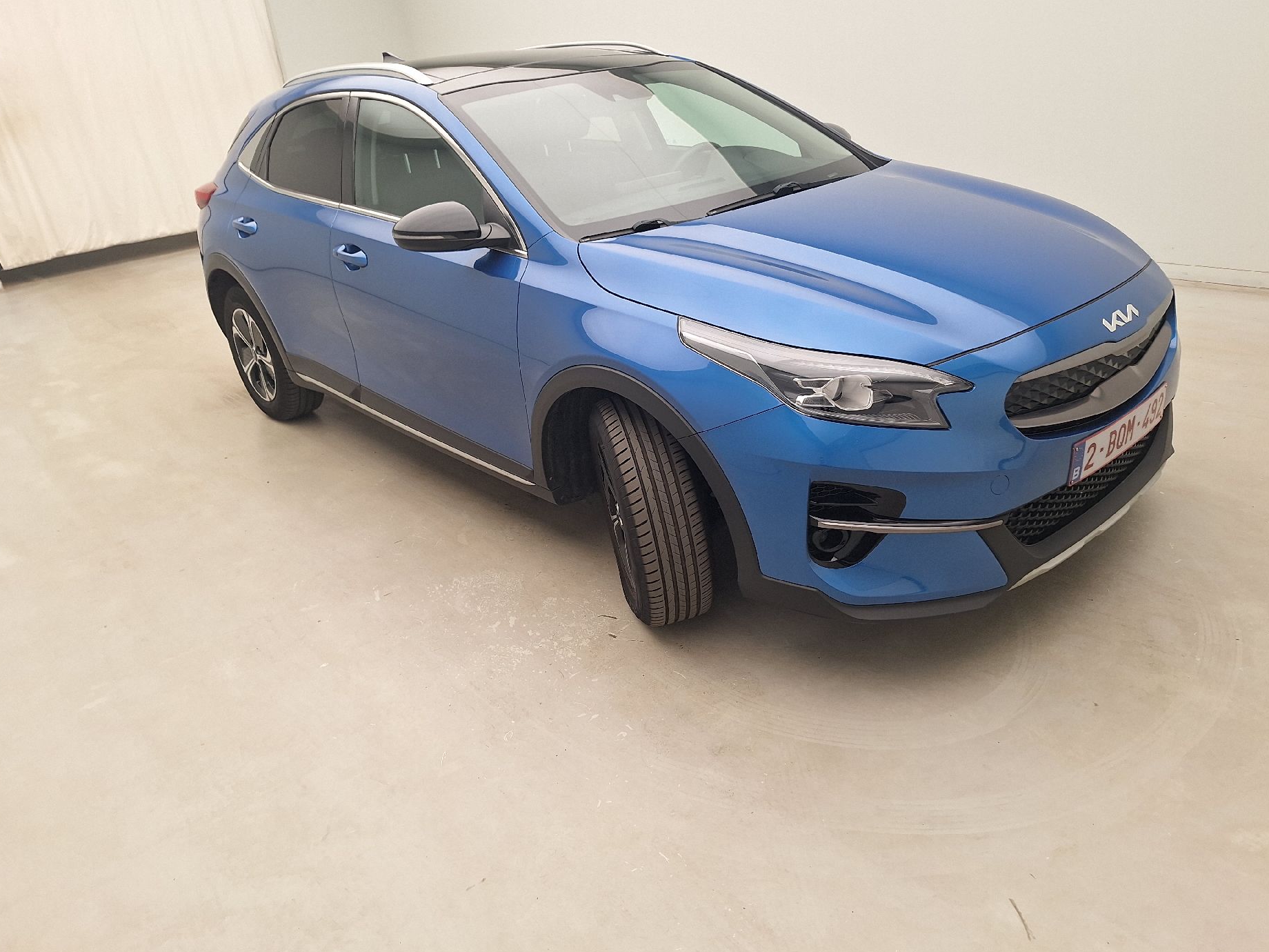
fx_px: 880
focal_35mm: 24
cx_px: 652
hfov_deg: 71.6
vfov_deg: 56.8
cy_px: 459
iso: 50
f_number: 1.8
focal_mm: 5.54
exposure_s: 1/100
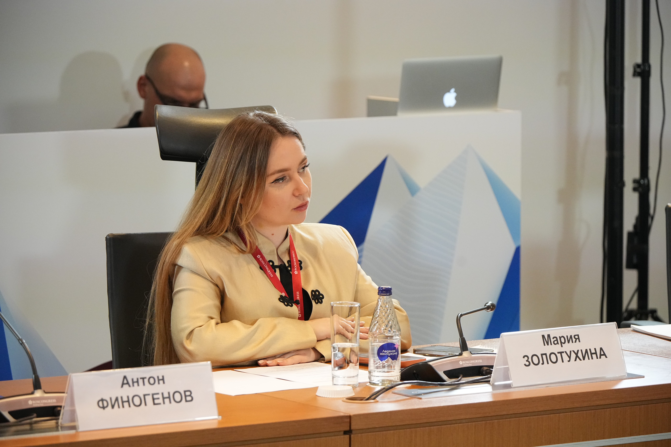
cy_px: 224
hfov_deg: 10.5
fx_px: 3634
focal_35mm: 195
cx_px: 336
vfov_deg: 7.0
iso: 5000
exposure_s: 1/160
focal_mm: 195
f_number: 6.3
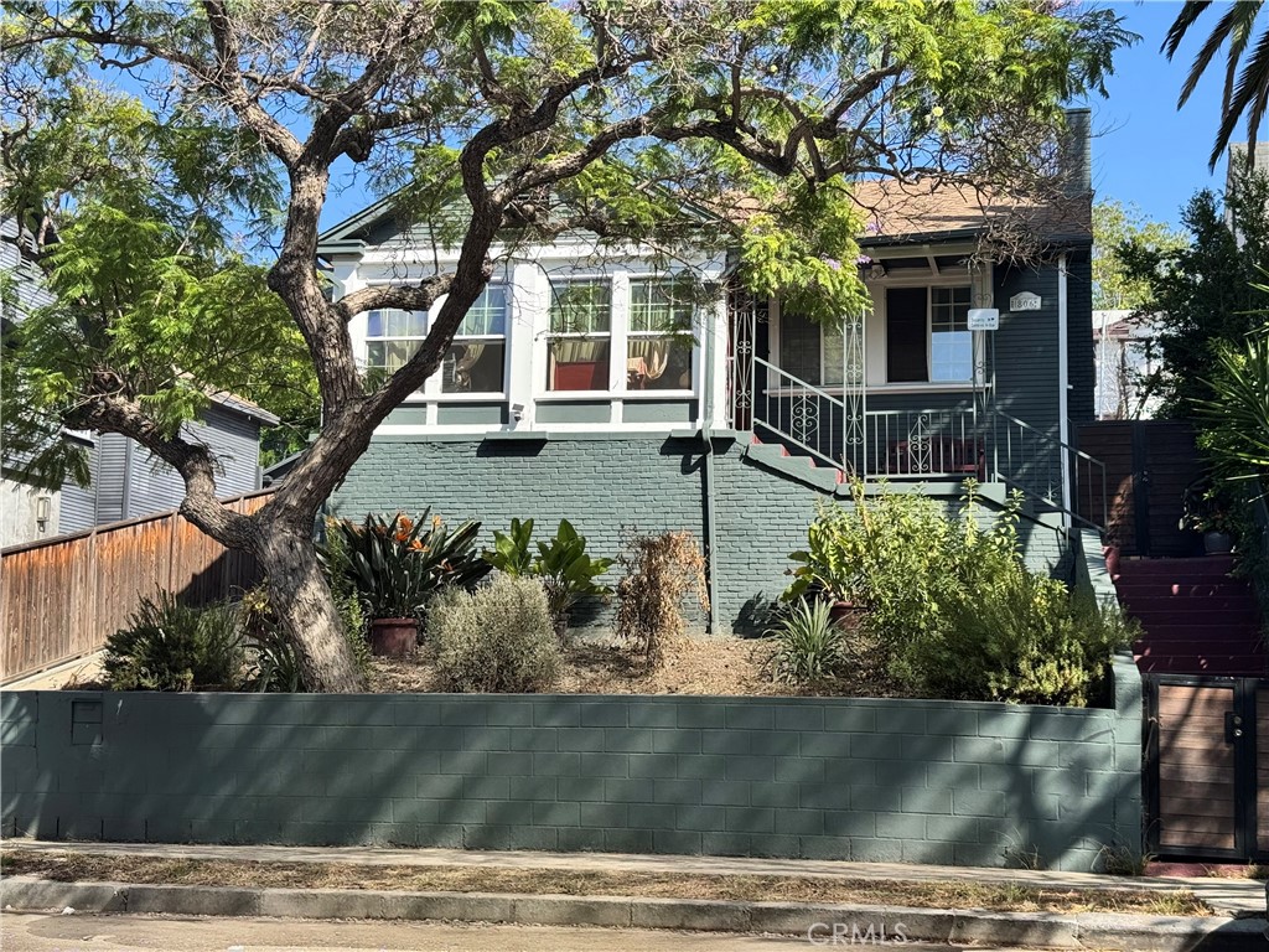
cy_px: 476
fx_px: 1760
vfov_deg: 30.3
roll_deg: -1.1
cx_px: 634
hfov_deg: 39.7
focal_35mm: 48
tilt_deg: +7.2
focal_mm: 6.76
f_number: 1.78
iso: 64
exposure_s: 1/1637
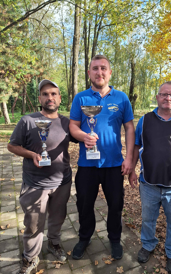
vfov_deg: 70.4
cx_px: 103
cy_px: 144
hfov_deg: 47.3
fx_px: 194
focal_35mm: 26
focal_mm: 5.54
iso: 40
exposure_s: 1/385
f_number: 1.8
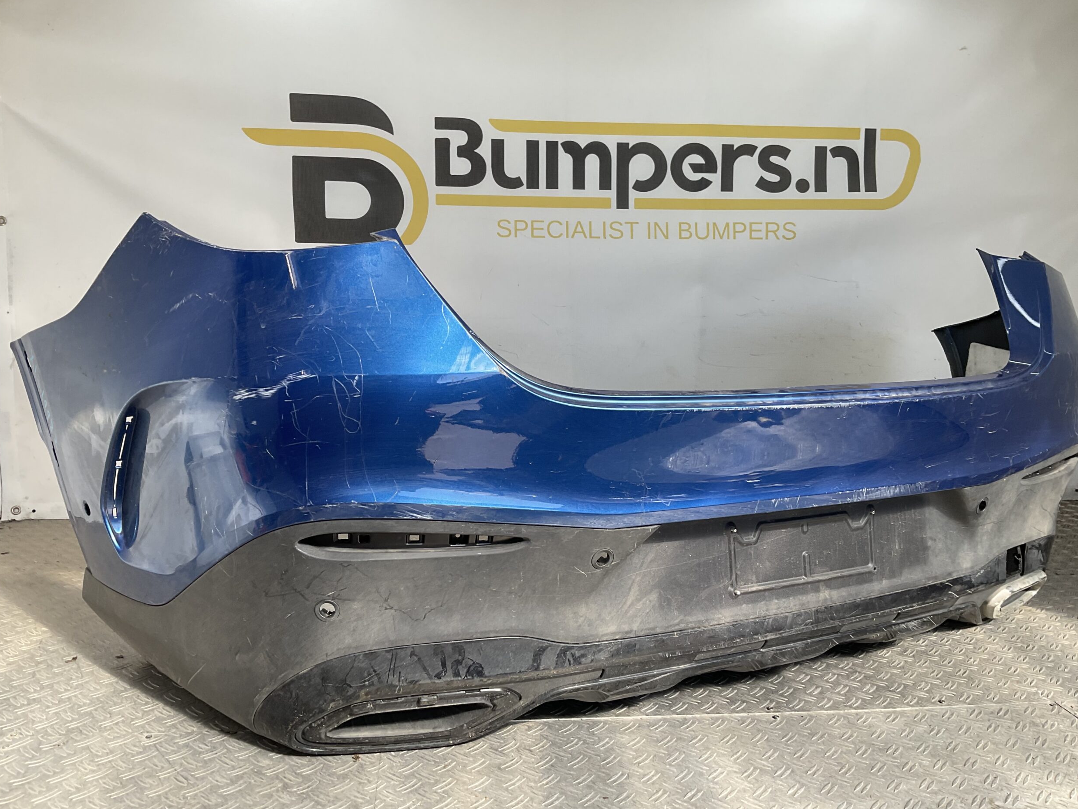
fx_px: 934
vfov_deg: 46.8
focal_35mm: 30
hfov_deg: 60.0
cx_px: 545
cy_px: 414
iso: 16
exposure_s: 1/300
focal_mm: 3
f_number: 1.8
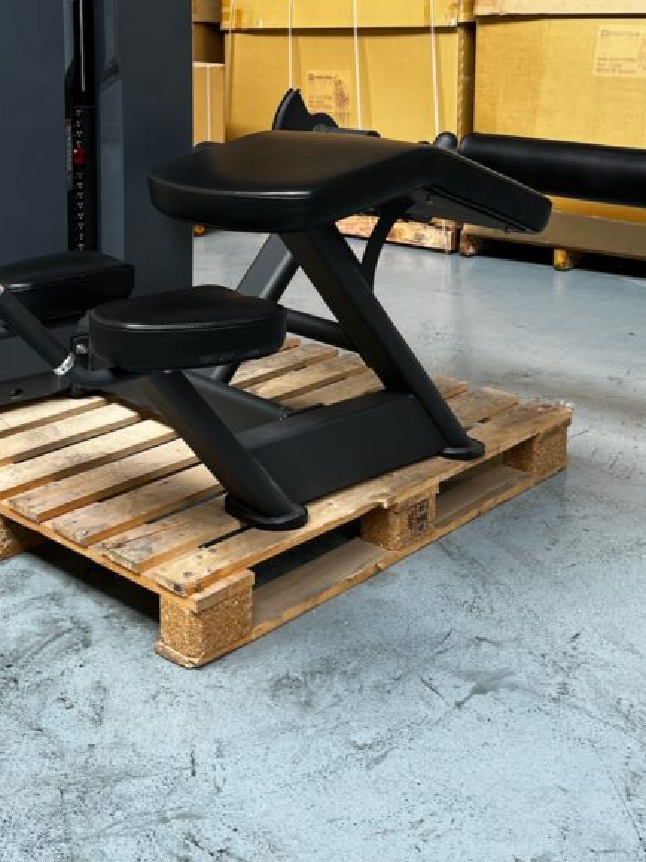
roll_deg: -0.4
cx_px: 229
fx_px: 1145
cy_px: 177
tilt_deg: -6.3
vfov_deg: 39.7
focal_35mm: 46
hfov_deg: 31.3
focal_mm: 5.7
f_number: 1.5
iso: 50
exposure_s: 1/100
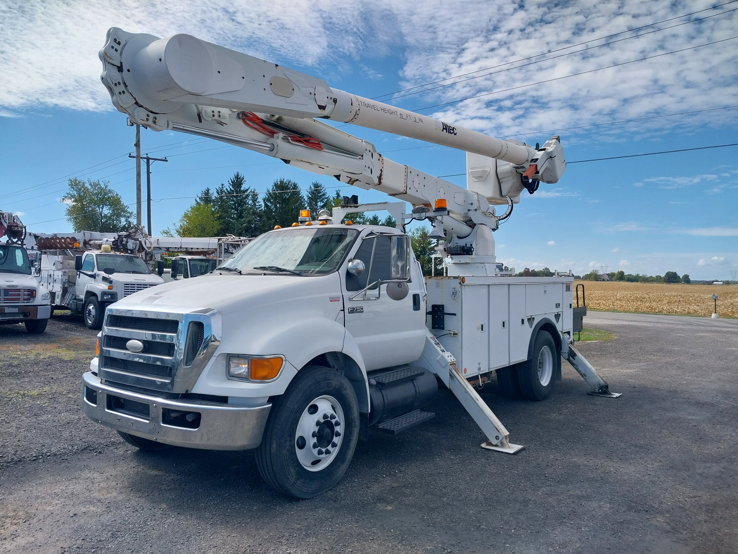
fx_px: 554
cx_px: 369
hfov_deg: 67.3
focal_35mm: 26
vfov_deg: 53.1
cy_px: 277
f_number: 1.8
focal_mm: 4
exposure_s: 1/848
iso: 20
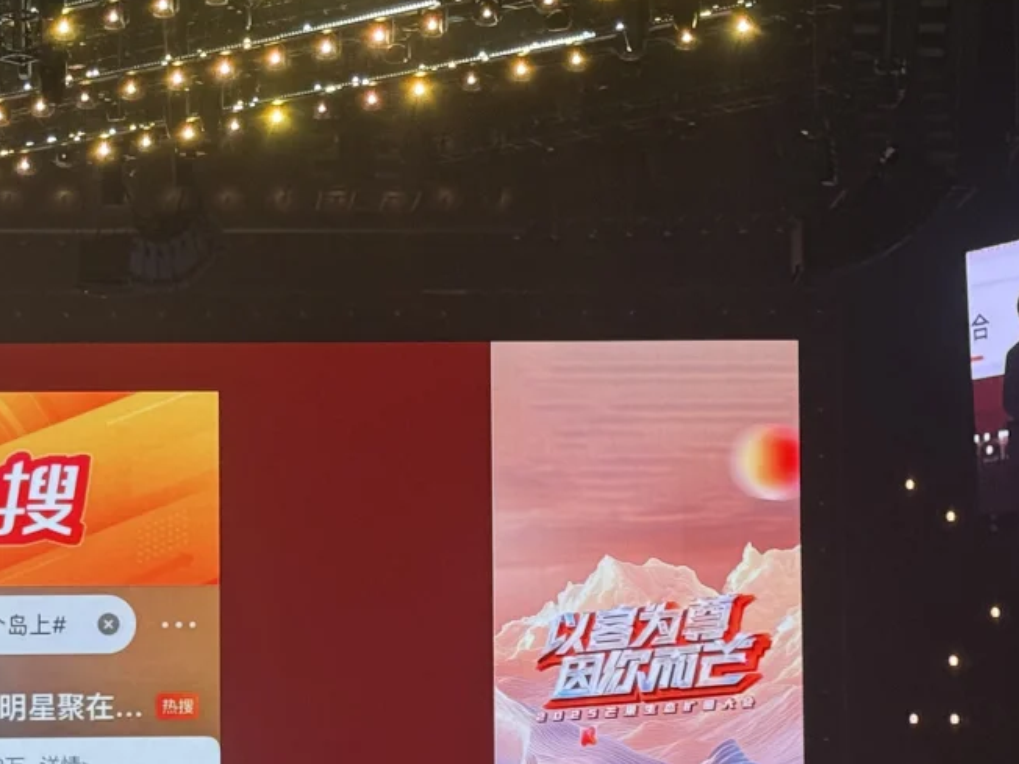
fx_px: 3120
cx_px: 386
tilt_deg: +2.6
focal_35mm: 106
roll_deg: +1.2
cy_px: 547
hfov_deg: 18.5
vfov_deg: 13.9
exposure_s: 1/50
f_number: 1.78
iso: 160
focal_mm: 6.76
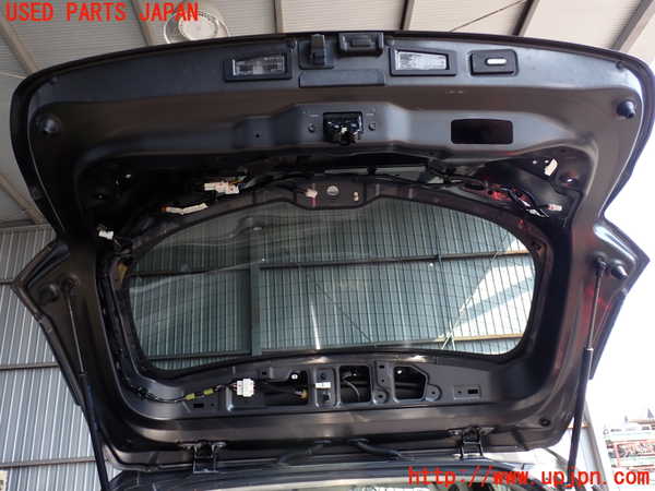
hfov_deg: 60.0
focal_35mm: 30
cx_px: 328
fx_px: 568
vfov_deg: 46.8
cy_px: 246
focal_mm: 5.4
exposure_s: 1/160
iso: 100
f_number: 3.2
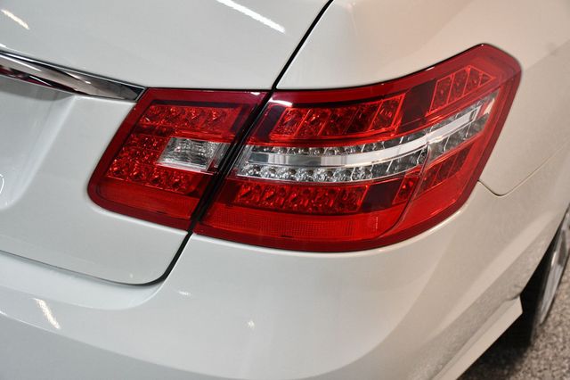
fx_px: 807
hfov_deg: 38.9
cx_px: 285
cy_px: 190
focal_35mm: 51
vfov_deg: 26.5
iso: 2000
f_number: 4.2
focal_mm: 34
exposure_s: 1/125
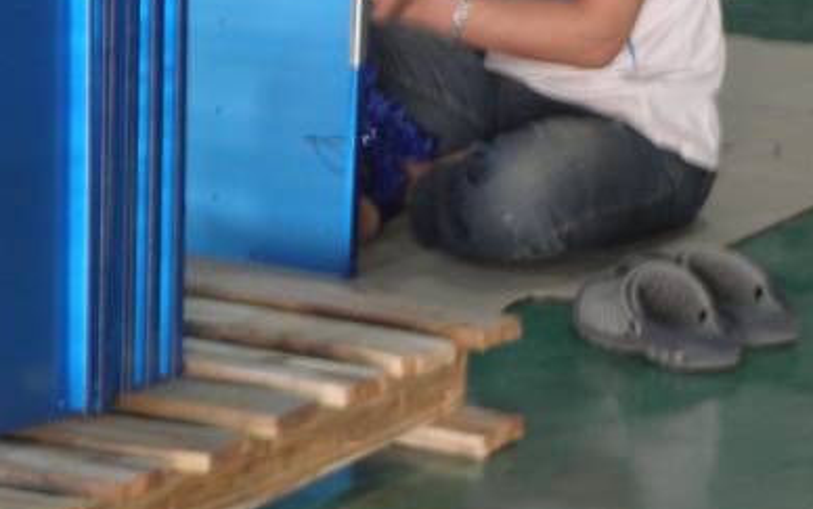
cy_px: -115
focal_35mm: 273
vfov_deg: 4.8
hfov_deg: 7.7
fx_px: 6052
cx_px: 358
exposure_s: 1/8
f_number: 4.2
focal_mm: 17.81
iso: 160
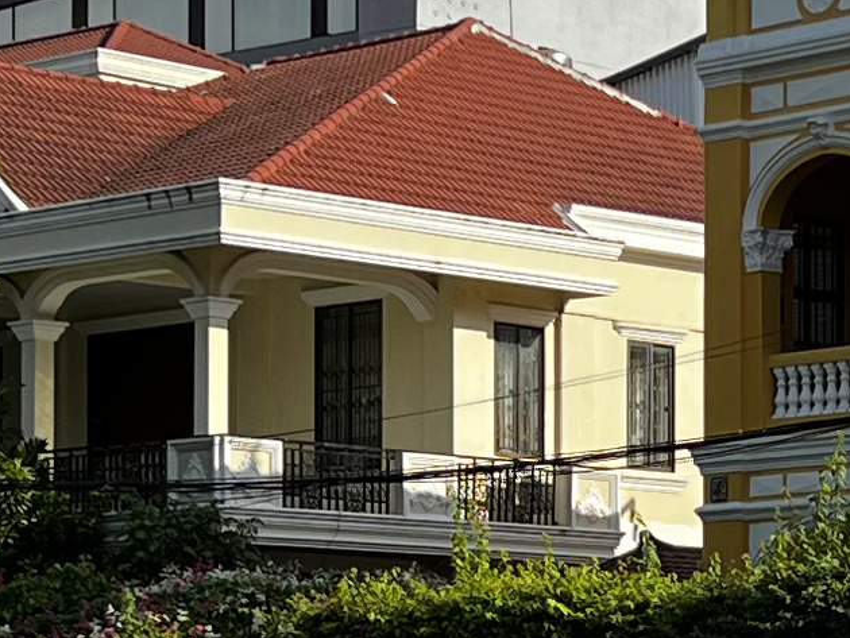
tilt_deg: +3.4
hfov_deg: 11.9
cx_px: 704
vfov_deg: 9.0
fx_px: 4053
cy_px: 616
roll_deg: +0.1
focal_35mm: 165
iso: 50
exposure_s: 1/3356
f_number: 1.5
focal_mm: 5.7
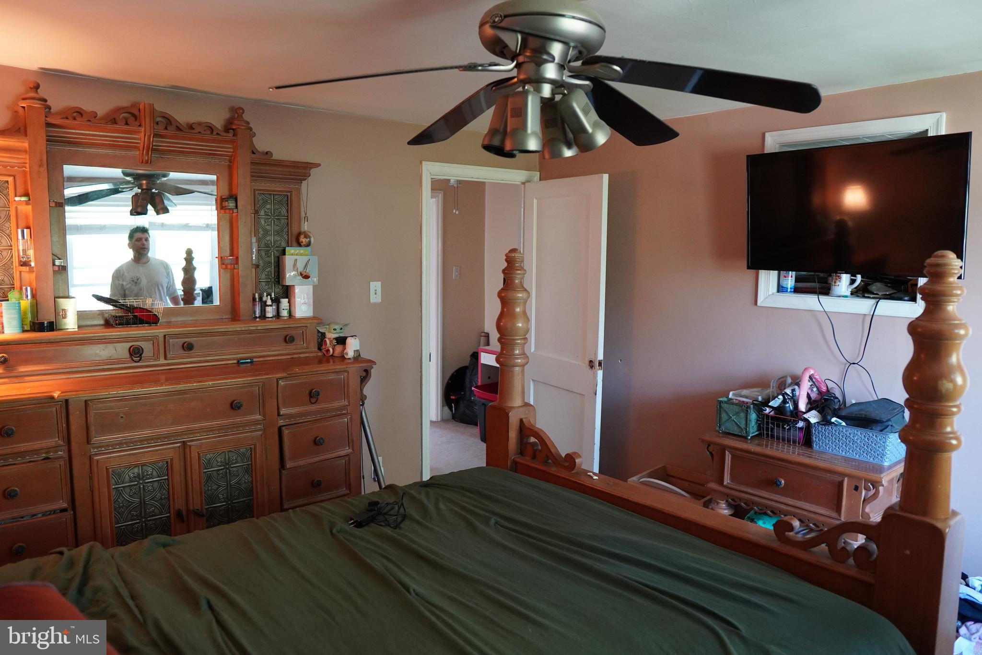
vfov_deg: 53.1
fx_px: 655
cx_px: 491
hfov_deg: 73.7
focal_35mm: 24
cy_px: 328
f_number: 2
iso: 2000
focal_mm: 16
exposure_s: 1/160
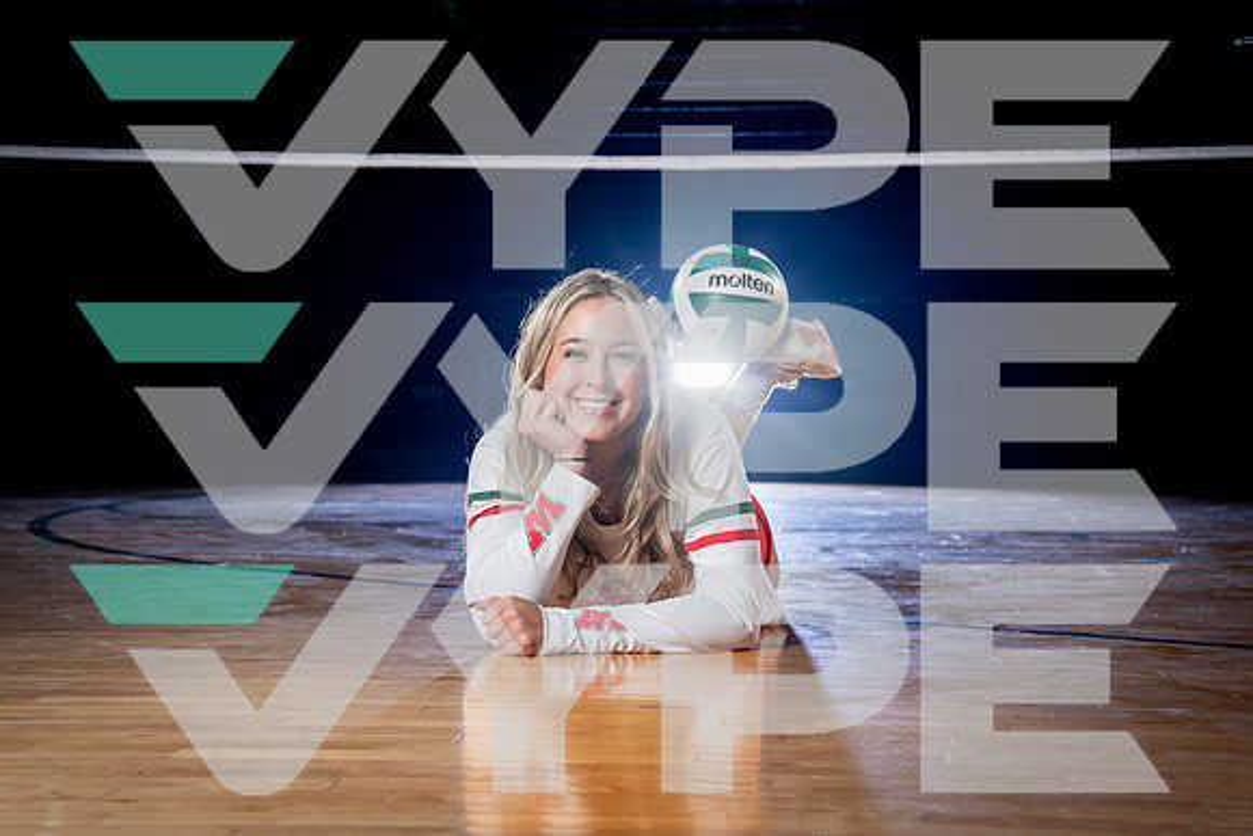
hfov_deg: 28.2
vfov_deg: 19.0
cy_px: 418
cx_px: 626
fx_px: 2495
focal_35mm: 72
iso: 400
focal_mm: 70
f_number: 8
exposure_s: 1/250
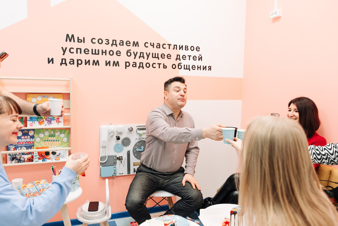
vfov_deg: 47.9
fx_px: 253
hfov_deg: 67.2
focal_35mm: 27
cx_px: 153
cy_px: 114
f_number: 3.5
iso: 640
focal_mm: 24
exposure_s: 1/100
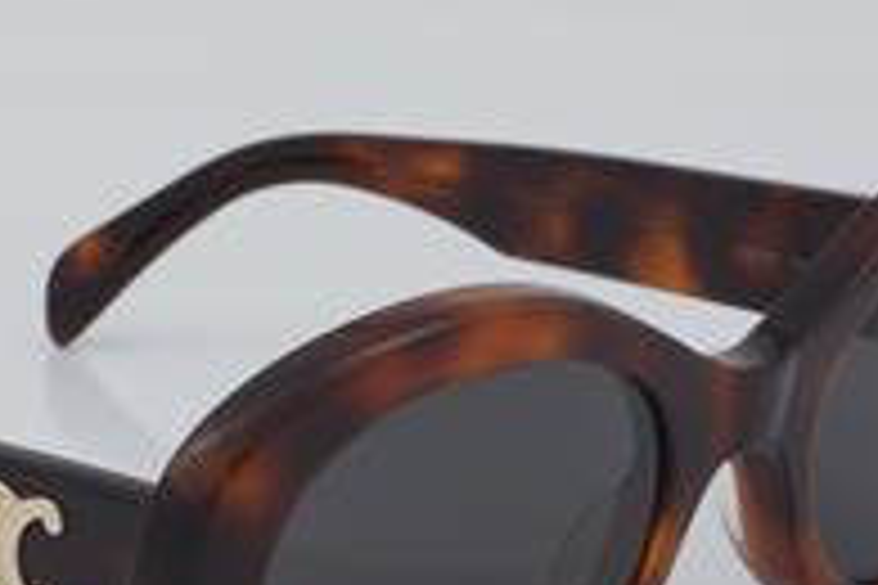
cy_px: 454
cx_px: 207
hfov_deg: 13.3
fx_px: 3756
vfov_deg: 8.9
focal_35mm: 154
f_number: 32
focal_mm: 50
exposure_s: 1/4
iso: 100
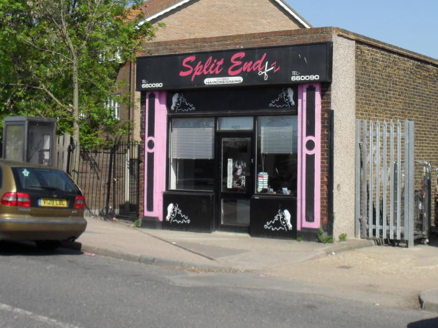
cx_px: 295
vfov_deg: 23.9
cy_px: 97
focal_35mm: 61
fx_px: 772
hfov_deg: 31.4
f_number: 9.2
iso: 100
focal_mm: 7.5
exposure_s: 1/180
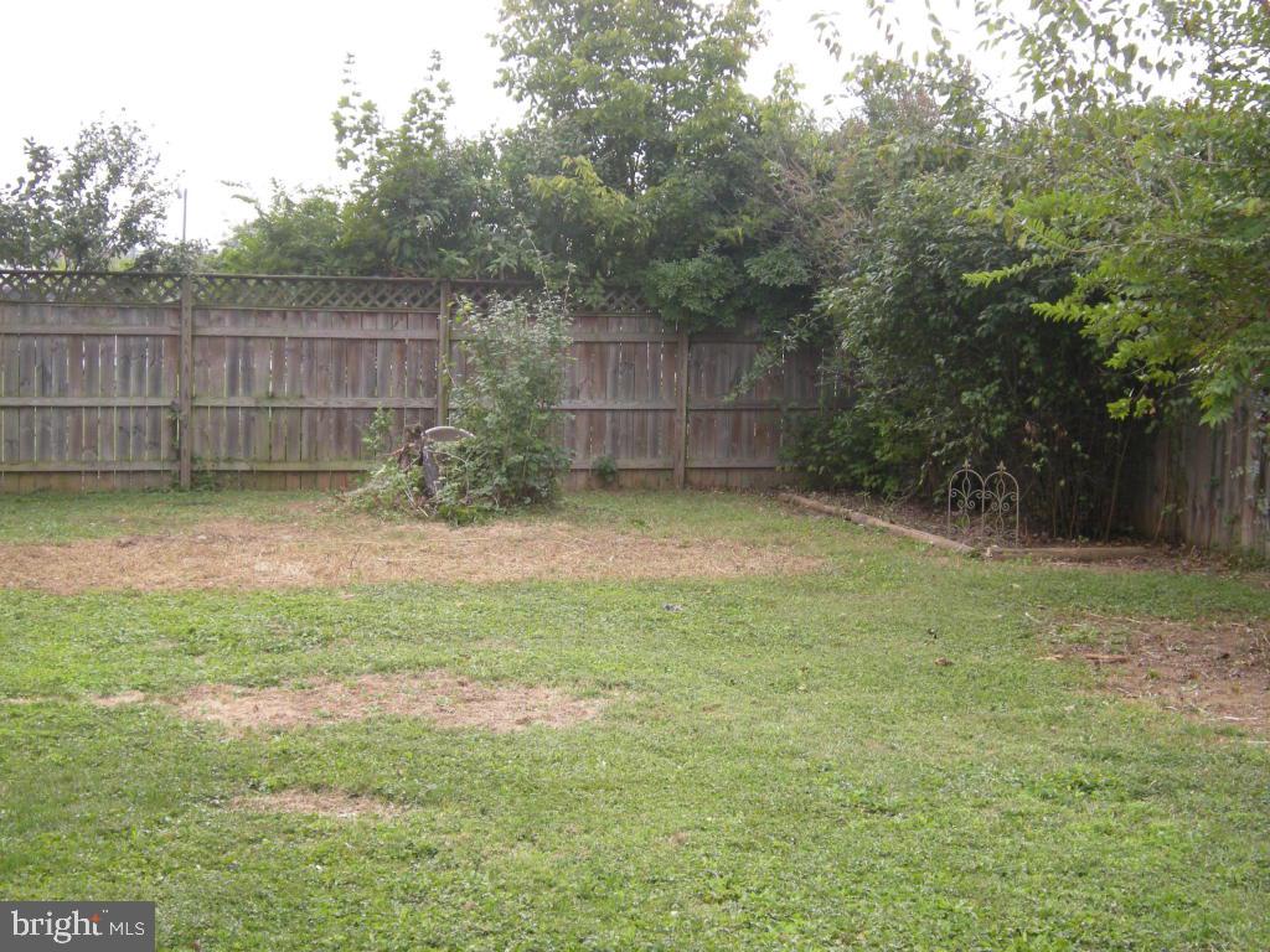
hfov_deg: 31.7
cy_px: 476
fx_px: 2238
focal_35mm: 61
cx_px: 635
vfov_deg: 24.0
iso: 124
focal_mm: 10.1
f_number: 4.1
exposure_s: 1/102
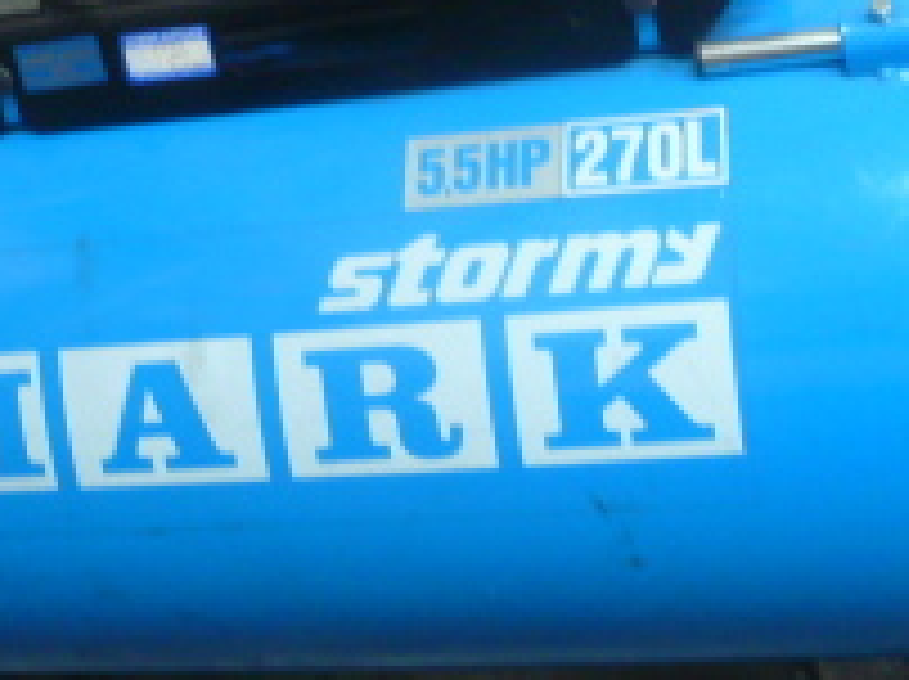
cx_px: 315
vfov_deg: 20.5
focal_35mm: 71
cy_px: 149
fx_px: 1862
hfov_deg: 27.3
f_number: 2.8
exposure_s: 1/15
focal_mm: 4.6
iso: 200
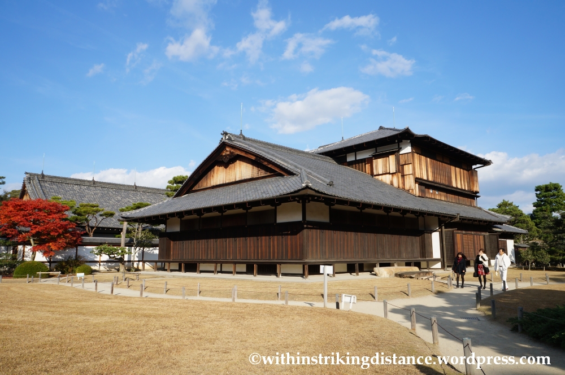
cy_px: 188
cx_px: 282
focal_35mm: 27
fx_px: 423
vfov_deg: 47.8
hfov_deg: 67.4
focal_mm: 18
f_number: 13
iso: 200
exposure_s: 1/200
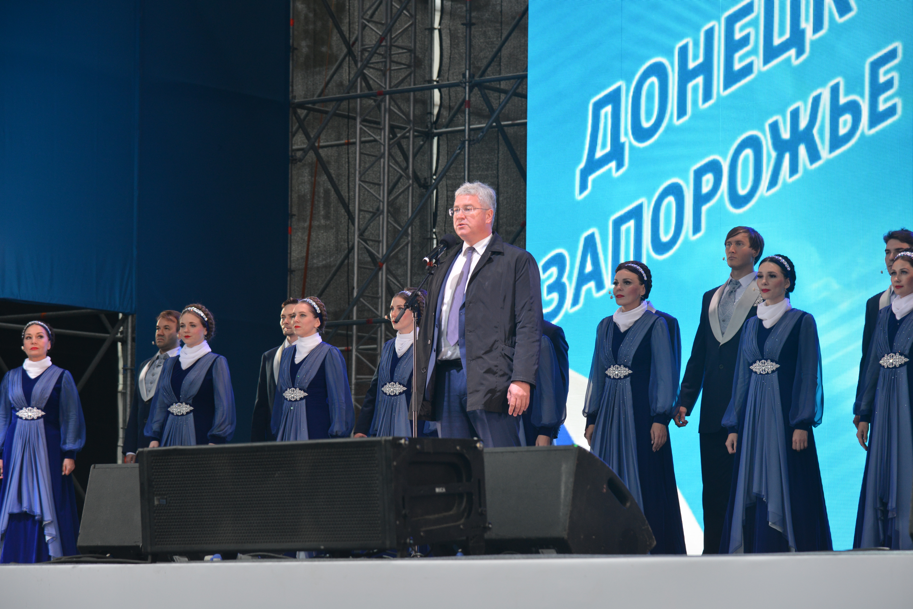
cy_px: 304
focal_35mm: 120
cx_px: 456
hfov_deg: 17.1
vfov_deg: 11.4
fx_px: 3043
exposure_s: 1/100
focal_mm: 120
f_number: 5.6
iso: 1000
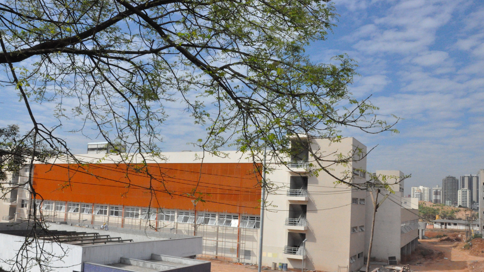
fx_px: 372
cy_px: 163
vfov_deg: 40.0
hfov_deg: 66.1
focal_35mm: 29
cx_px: 240
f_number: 20
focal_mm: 18
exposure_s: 1/1600
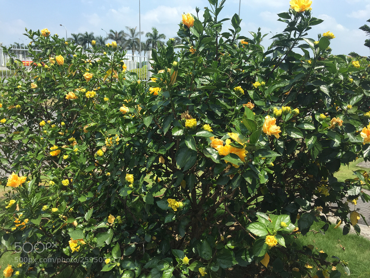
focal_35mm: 29
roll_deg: -3.0
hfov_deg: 61.7
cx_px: 185
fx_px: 310
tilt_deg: -12.2
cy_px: 139
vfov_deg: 48.2
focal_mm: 4.15
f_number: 2.2
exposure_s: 1/1099
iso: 32
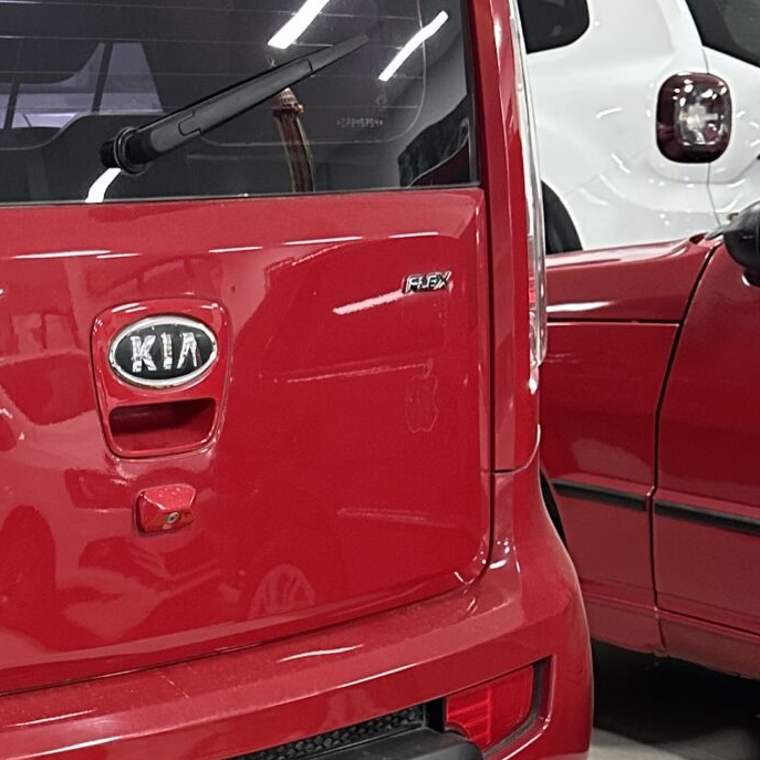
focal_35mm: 79
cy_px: 688
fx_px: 1962
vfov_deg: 21.4
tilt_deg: -19.2
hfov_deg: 20.9
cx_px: -73
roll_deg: -2.5
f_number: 1.78
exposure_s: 1/60
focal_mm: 6.86
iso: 500
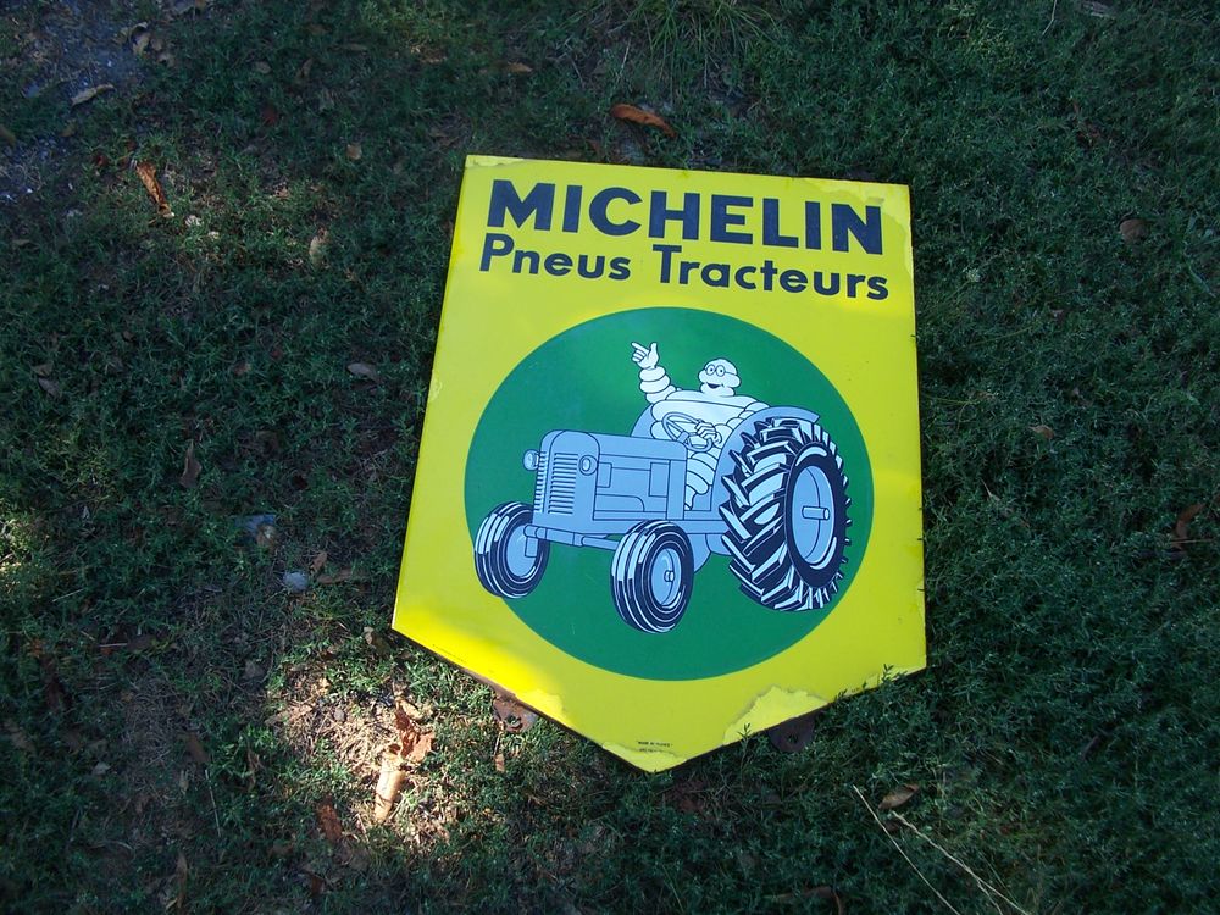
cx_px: 610
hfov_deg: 52.6
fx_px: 1234
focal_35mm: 35
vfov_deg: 40.7
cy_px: 458
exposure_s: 1/180
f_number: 2.8
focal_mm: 6
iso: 80
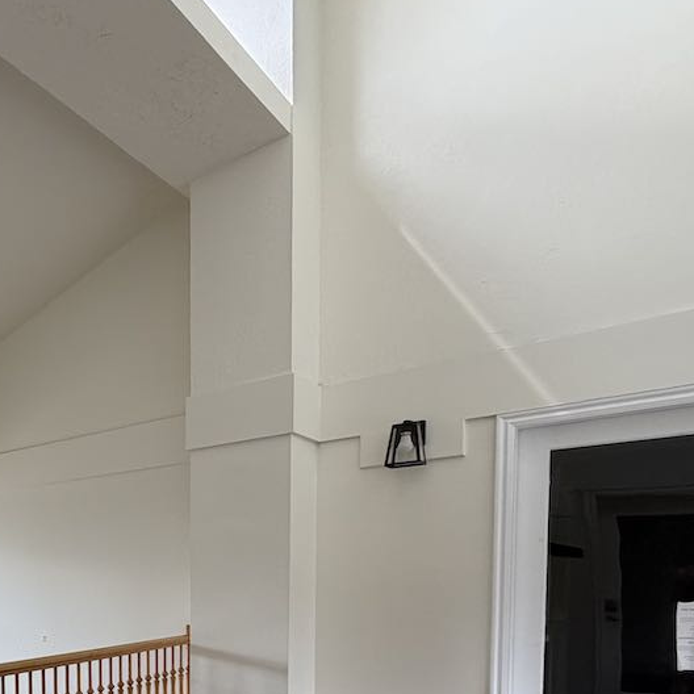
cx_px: -103
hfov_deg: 40.9
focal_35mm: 30
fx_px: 680
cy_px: 618
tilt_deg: -2.7
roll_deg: +1.2
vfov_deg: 48.6
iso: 125
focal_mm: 2.22
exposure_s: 1/121
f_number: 2.2
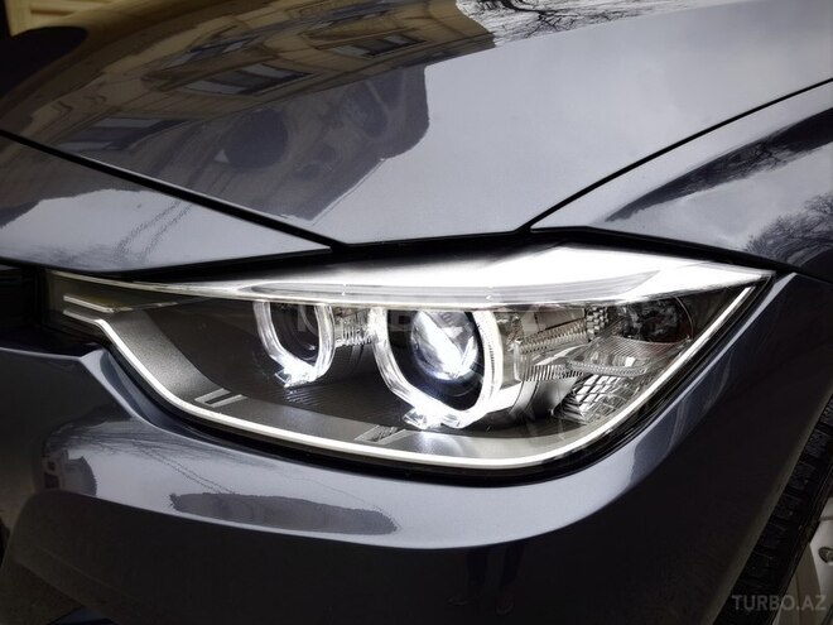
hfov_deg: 67.3
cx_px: 416
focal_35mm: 26
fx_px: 626
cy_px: 312
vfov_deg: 53.1
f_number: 1.7
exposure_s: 1/640
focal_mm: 4.2
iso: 40
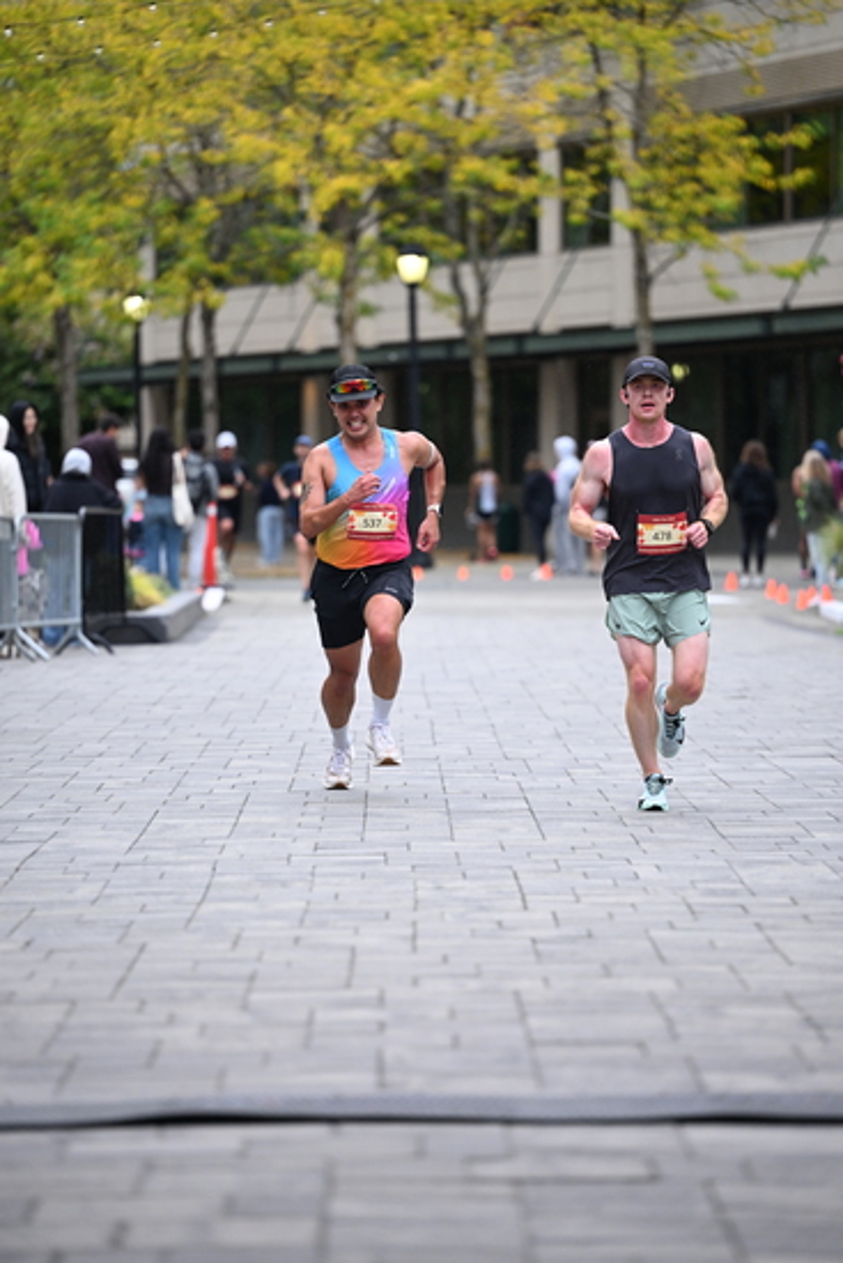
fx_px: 5265
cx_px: 422
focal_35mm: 150
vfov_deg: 13.7
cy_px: 632
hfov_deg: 9.2
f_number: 2.8
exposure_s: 1/2500
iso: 1250
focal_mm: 150
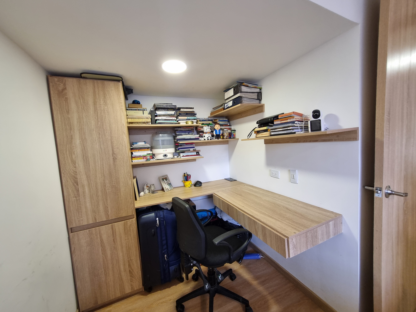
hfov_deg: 106.2
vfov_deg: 89.9
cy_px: 156
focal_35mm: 13
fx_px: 156
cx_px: 208
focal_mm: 1.74
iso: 200
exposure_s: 1/53
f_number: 2.2
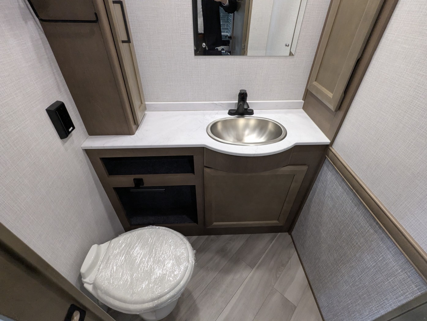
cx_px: 214
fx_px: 198
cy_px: 160
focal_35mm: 16
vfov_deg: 78.2
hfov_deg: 94.4
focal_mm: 2.35
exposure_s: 1/66.7
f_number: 2.2
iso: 396
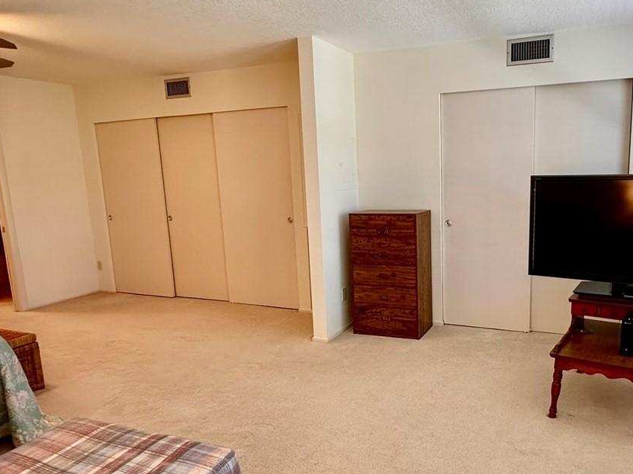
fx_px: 494
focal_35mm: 27
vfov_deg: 51.3
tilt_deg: -9.8
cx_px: 396
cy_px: 257
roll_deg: +1.5
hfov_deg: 64.4
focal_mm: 2.22
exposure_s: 1/60
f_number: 2.2
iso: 200
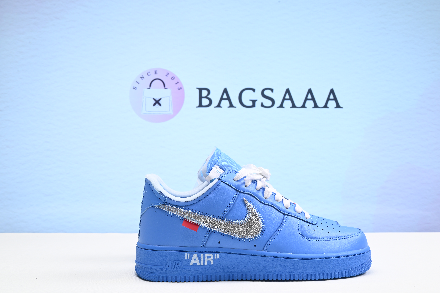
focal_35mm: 41
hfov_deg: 47.4
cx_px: 220
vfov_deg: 32.7
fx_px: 501
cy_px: 146
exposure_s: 1/2
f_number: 16
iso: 100
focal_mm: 41
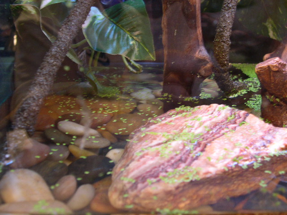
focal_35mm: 42
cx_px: 144
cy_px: 108
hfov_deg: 44.8
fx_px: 348
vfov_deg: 34.3
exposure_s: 1/4.7
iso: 161
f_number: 2.9
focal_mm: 9
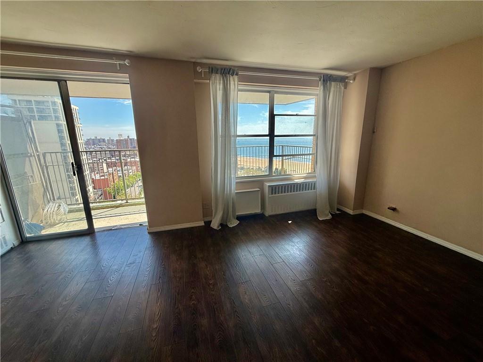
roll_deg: +0.0
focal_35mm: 14
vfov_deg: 85.7
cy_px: 181
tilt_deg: -12.9
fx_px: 195
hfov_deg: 102.1
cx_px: 242
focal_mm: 2.22
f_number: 2.2
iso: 64
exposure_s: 1/631
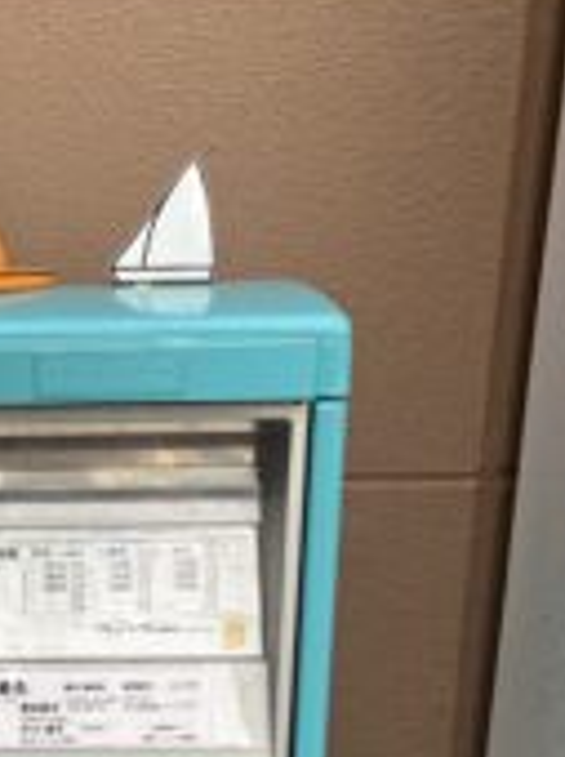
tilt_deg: -18.7
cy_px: 757
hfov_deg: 21.1
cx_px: -49
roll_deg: -0.5
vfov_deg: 27.7
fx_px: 1440
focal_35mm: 66
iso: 32
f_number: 1.8
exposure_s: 1/121
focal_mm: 3.99
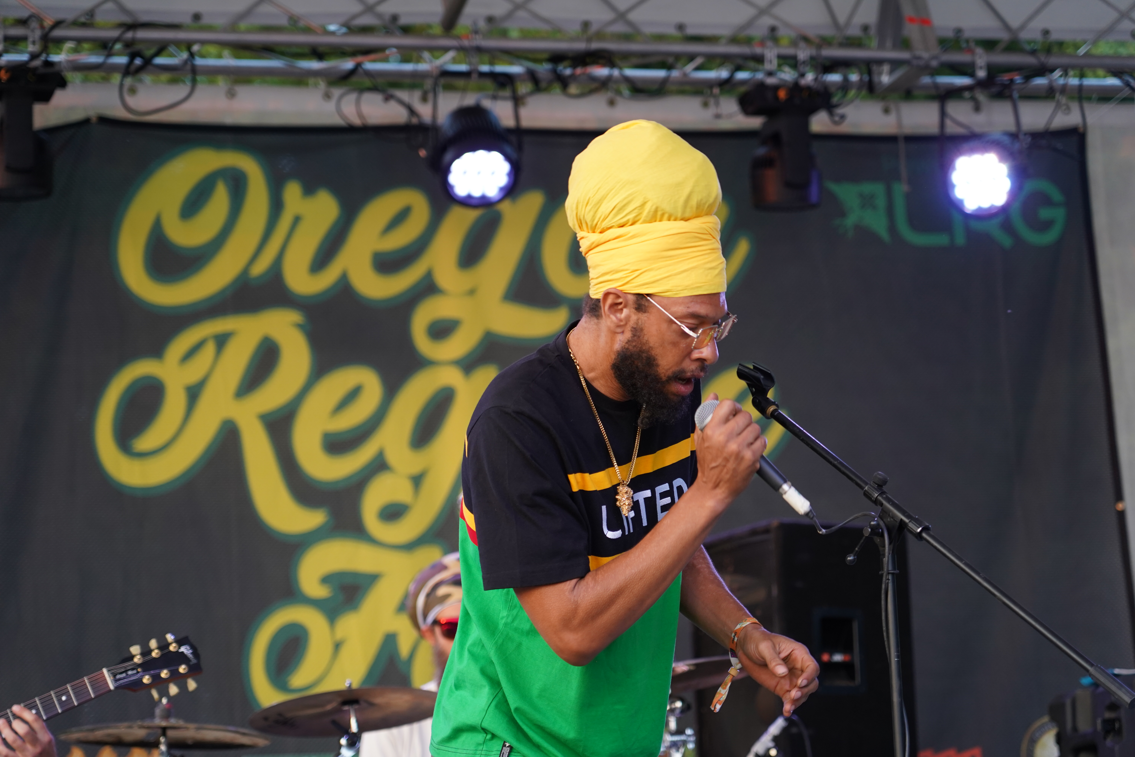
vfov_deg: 13.0
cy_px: 378
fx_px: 3310
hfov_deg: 19.5
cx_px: 568
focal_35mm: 105
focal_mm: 105
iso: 1000
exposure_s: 1/160
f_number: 4
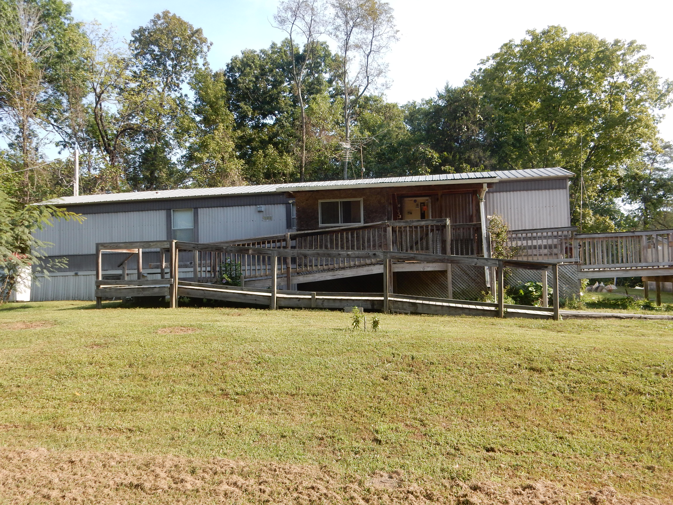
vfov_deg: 46.8
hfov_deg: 60.0
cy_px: 252
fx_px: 583
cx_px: 336
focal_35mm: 30
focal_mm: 5.4
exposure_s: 1/400
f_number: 4
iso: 125
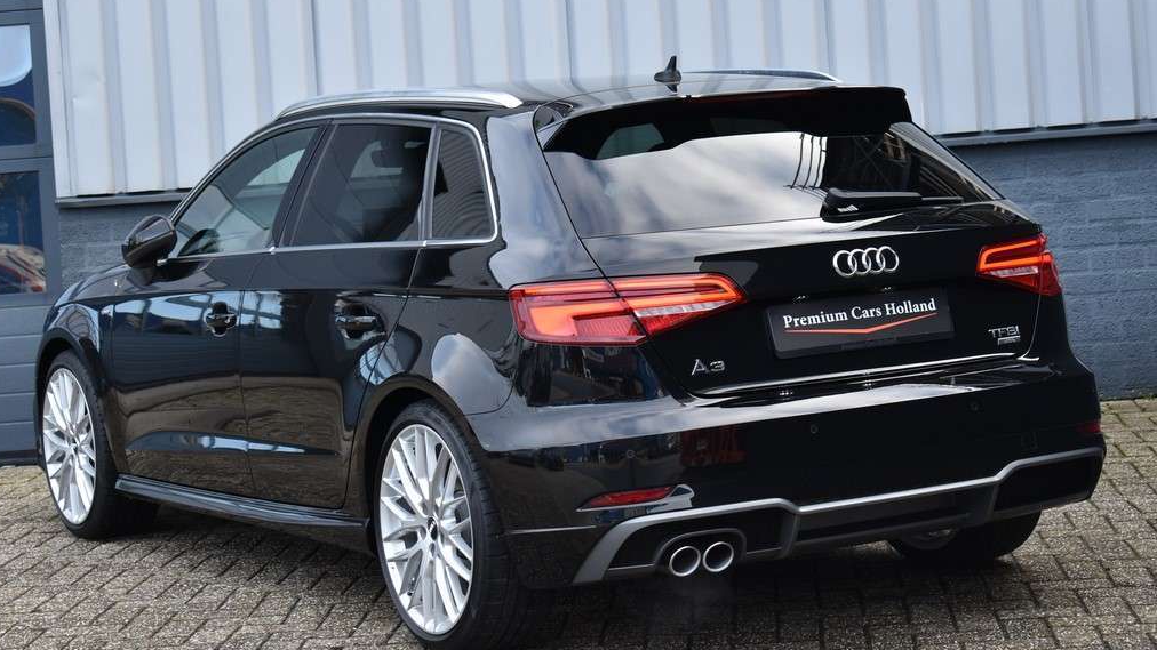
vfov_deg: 13.8
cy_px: 292
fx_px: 2685
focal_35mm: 88
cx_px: 573
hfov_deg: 24.3
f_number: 5.6
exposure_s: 1/125
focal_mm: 55
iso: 400
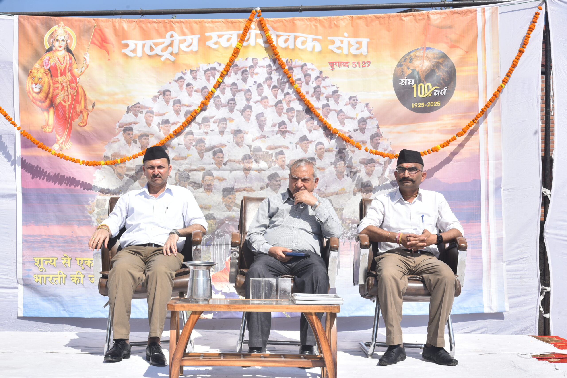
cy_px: 189
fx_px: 819
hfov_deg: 38.2
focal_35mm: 52
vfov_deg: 26.0
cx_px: 284
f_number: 11
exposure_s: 1/160
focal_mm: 52
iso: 125
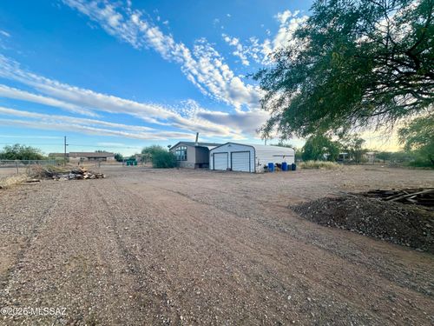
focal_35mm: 14
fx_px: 176
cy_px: 163
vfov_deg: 85.7
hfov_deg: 102.1
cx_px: 217
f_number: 2.2
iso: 40
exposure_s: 1/824
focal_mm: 2.22
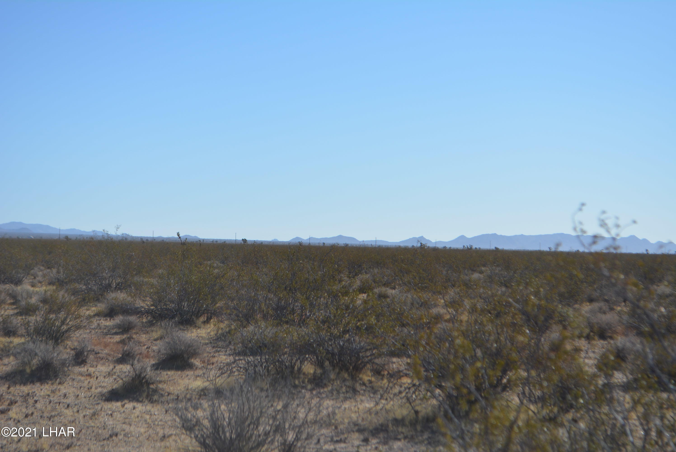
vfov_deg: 16.6
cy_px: 226
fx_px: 1550
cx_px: 338
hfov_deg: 24.6
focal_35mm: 82
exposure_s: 1/2000
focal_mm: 55
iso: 400
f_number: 8
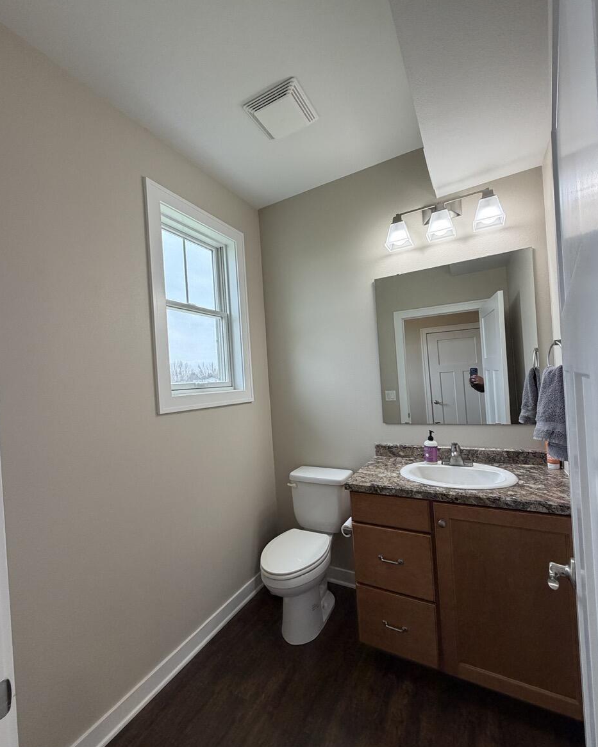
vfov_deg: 96.8
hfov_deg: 84.0
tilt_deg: +0.2
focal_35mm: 15
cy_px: 384
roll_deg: +3.3
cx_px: 294
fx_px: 332
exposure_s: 1/120
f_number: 2.2
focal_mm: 2.22
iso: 160
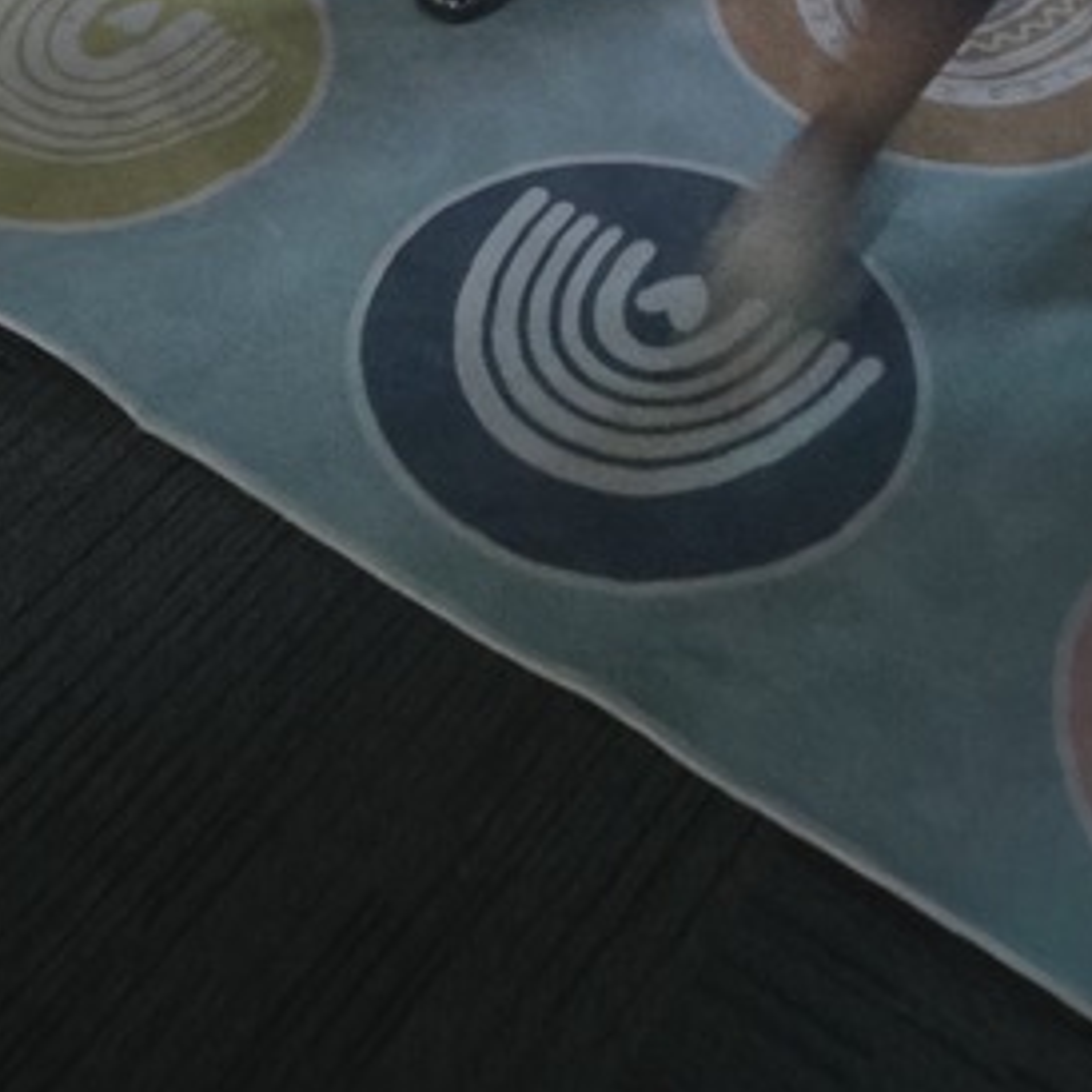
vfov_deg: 17.7
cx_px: 478
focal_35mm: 76
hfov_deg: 22.7
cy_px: -945
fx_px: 2712
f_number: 1.8
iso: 1600
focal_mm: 5.4
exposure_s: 1/24
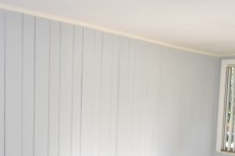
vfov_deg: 28.1
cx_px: 84
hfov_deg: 41.5
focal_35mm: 47
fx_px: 307
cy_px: 120
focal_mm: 10
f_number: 3.5
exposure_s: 1/90
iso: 800
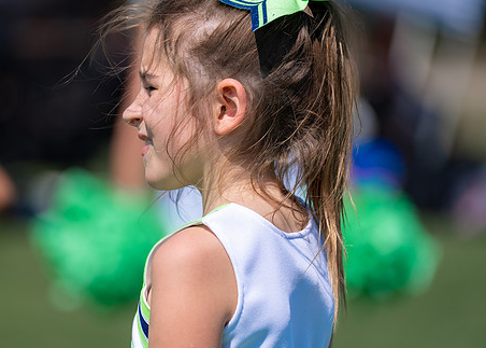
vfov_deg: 5.3
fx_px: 3783
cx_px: 186
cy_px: 186
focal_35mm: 274
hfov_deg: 7.3
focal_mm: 200
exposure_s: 1/2500
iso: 100
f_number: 2.8
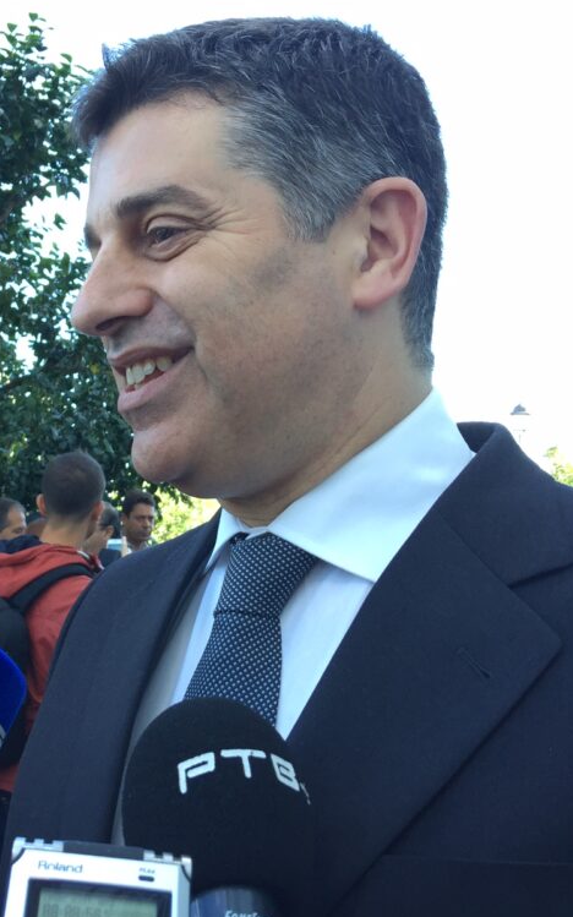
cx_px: 147
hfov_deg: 30.1
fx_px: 1050
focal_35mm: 42
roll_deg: -2.3
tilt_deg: +4.9
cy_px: 453
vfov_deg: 47.2
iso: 32
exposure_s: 1/100
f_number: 2.2
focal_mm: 4.15
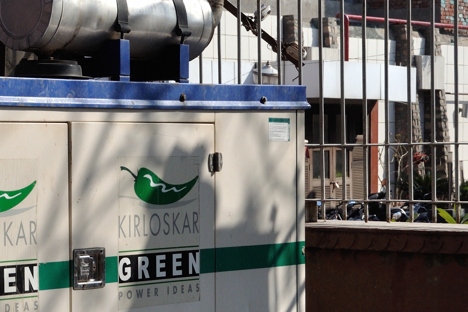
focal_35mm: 129
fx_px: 1677
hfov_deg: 15.5
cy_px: 201
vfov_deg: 10.6
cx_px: -27
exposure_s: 1/1600
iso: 400
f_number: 6.3
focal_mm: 32
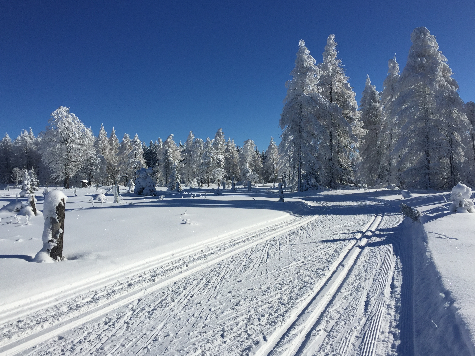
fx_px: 412
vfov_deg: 46.8
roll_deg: +2.6
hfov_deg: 60.0
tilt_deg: +1.5
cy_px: 178
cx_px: 232
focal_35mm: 30
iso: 32
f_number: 2.2
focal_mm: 4.15
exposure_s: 1/7937
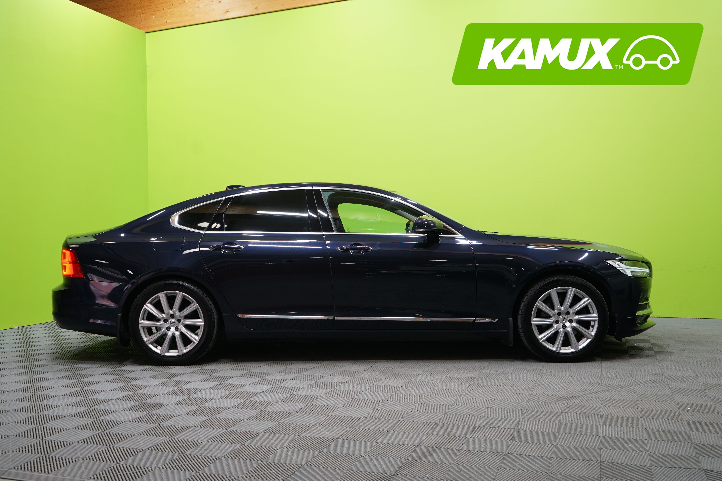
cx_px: 361
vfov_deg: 38.9
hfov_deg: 55.8
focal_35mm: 34
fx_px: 682
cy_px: 240
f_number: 4.5
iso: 400
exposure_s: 1/20
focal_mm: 34
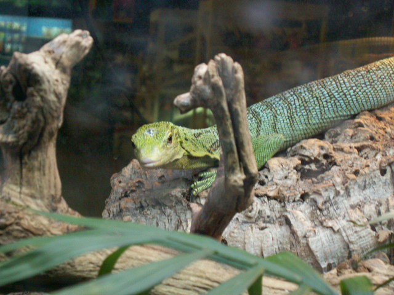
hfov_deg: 31.2
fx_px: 706
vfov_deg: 23.7
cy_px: 148
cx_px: 197
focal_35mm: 62
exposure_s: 1/40
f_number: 3.2
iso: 125
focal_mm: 10.28
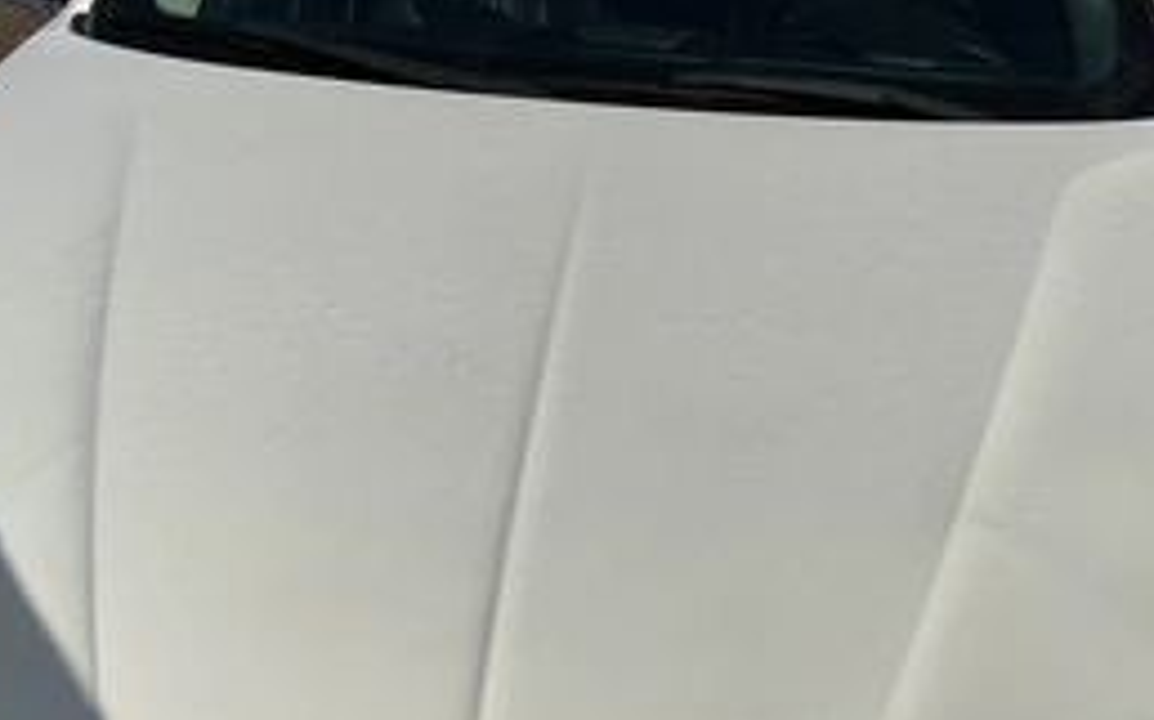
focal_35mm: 46
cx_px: 622
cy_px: 514
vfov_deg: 27.7
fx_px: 1446
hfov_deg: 43.5
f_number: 1.8
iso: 25
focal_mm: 3
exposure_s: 1/8621
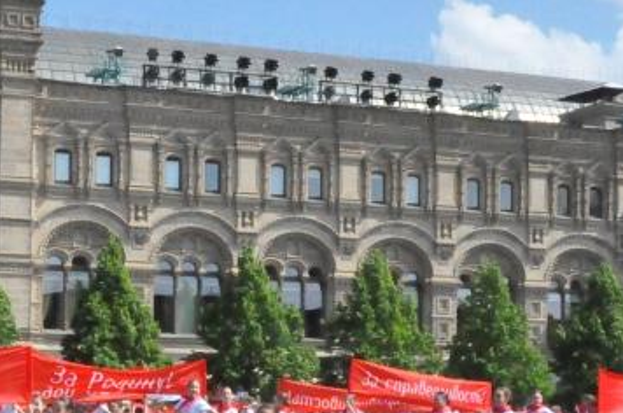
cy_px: 340
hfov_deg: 21.2
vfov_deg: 14.3
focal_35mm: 95
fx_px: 1641
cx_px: 108
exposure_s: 1/2000
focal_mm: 22
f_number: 22
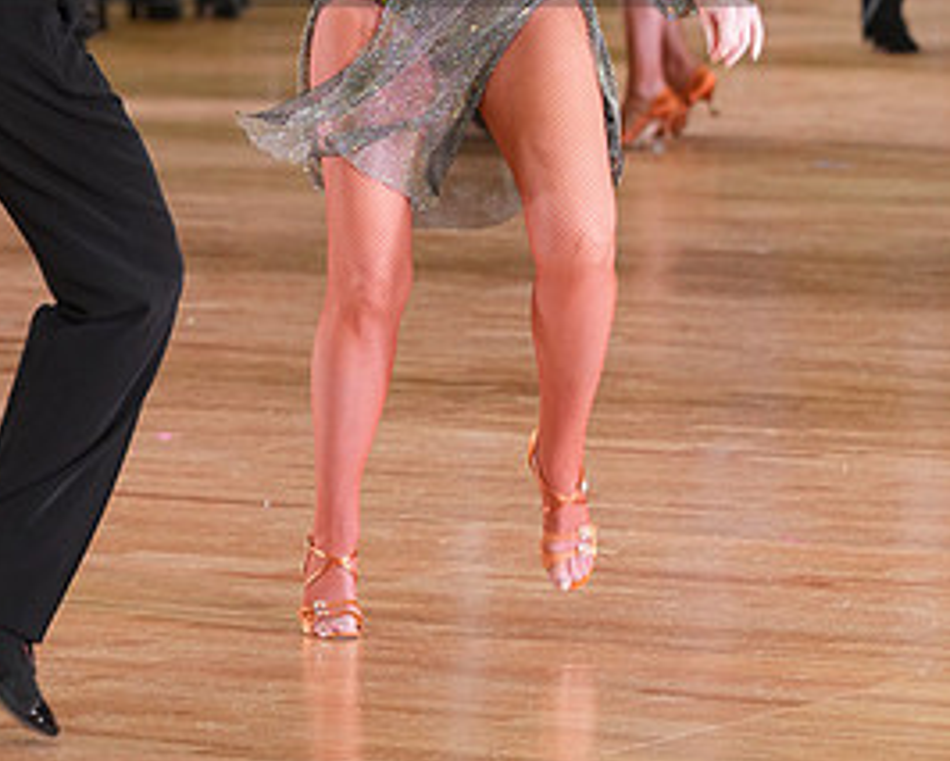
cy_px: -111
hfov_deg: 7.0
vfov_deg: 5.6
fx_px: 7763
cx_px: 262
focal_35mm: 276
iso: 2500
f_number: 4.5
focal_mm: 135
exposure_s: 1/200
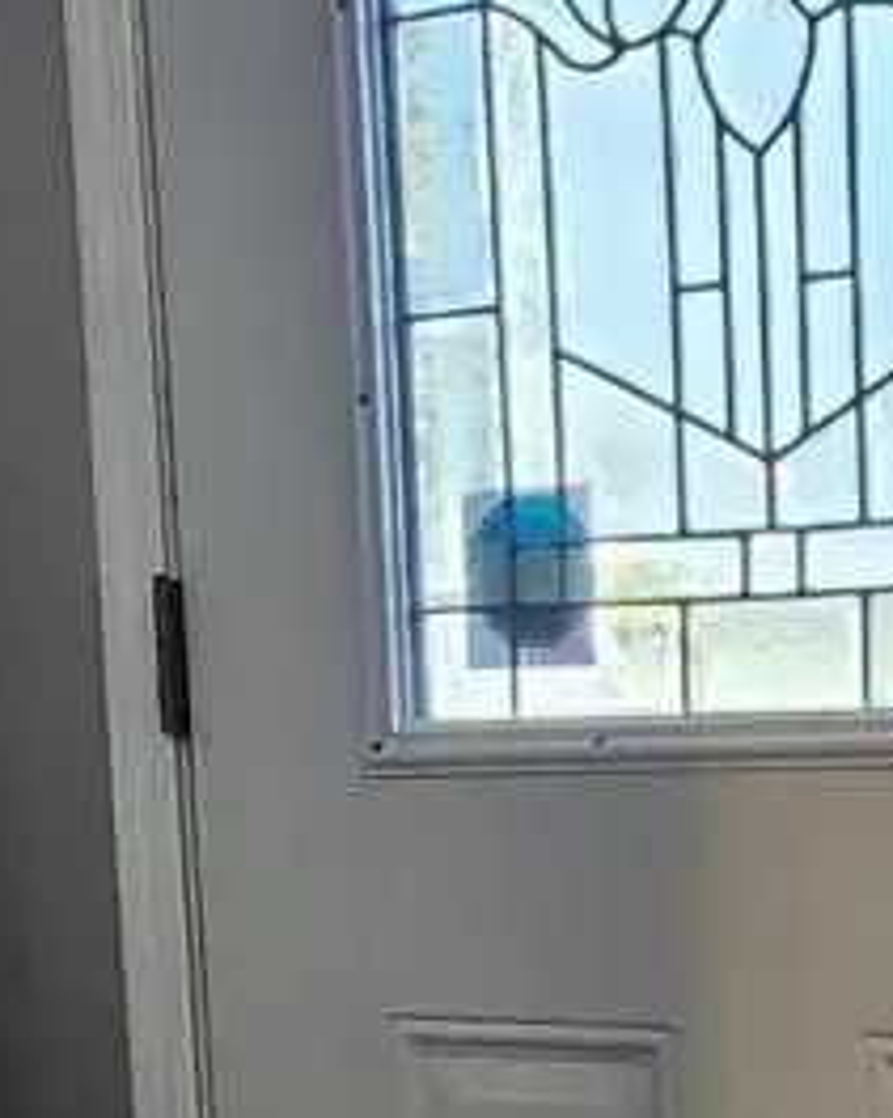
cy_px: 1004
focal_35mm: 77
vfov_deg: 24.1
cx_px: 956
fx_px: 2545
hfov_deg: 19.2
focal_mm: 1.74
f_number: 2.2
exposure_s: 1/60
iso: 200
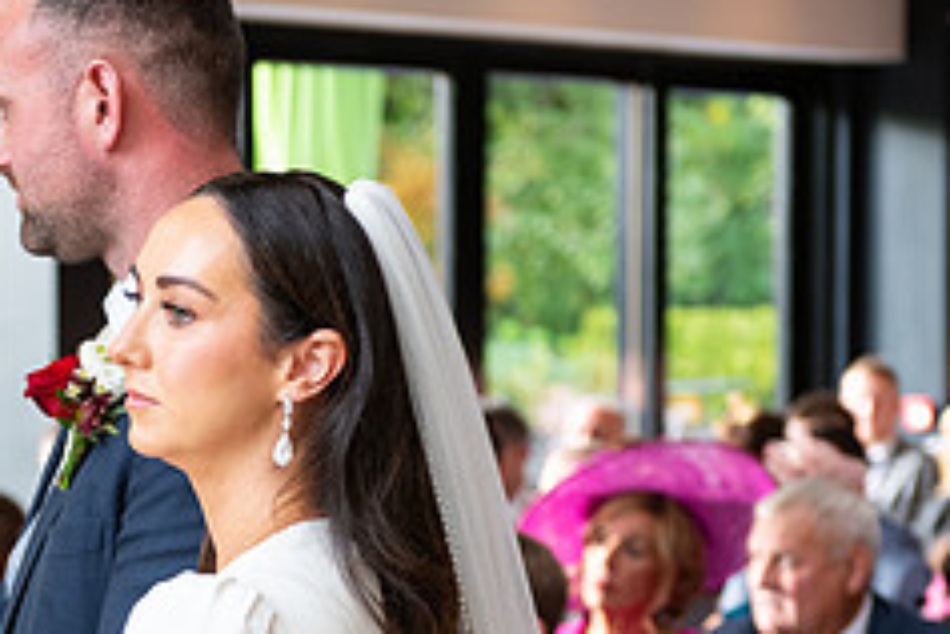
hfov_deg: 14.9
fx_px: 3615
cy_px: 588
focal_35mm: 137
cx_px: 281
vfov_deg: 10.0
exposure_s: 1/160
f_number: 3.5
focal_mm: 56
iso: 640
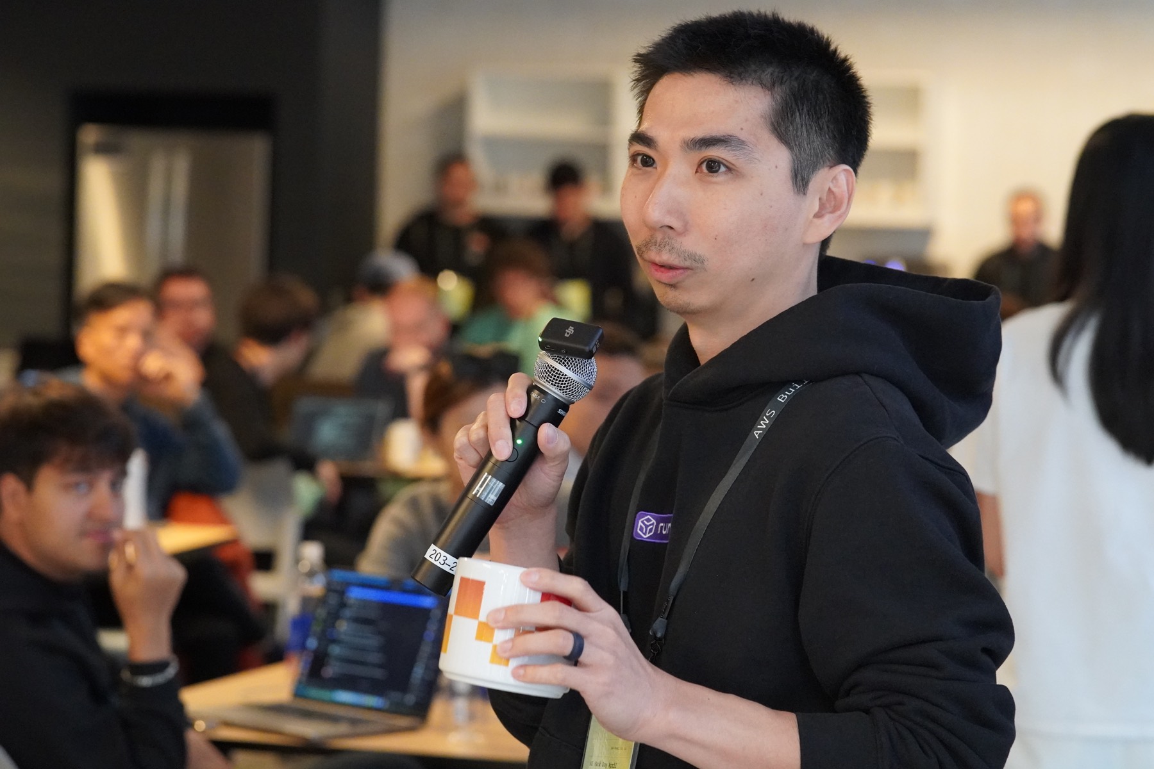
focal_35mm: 112
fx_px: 3606
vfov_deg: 12.2
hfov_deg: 18.2
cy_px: 384
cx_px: 577
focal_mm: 75
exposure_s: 1/160
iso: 6400
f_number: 4
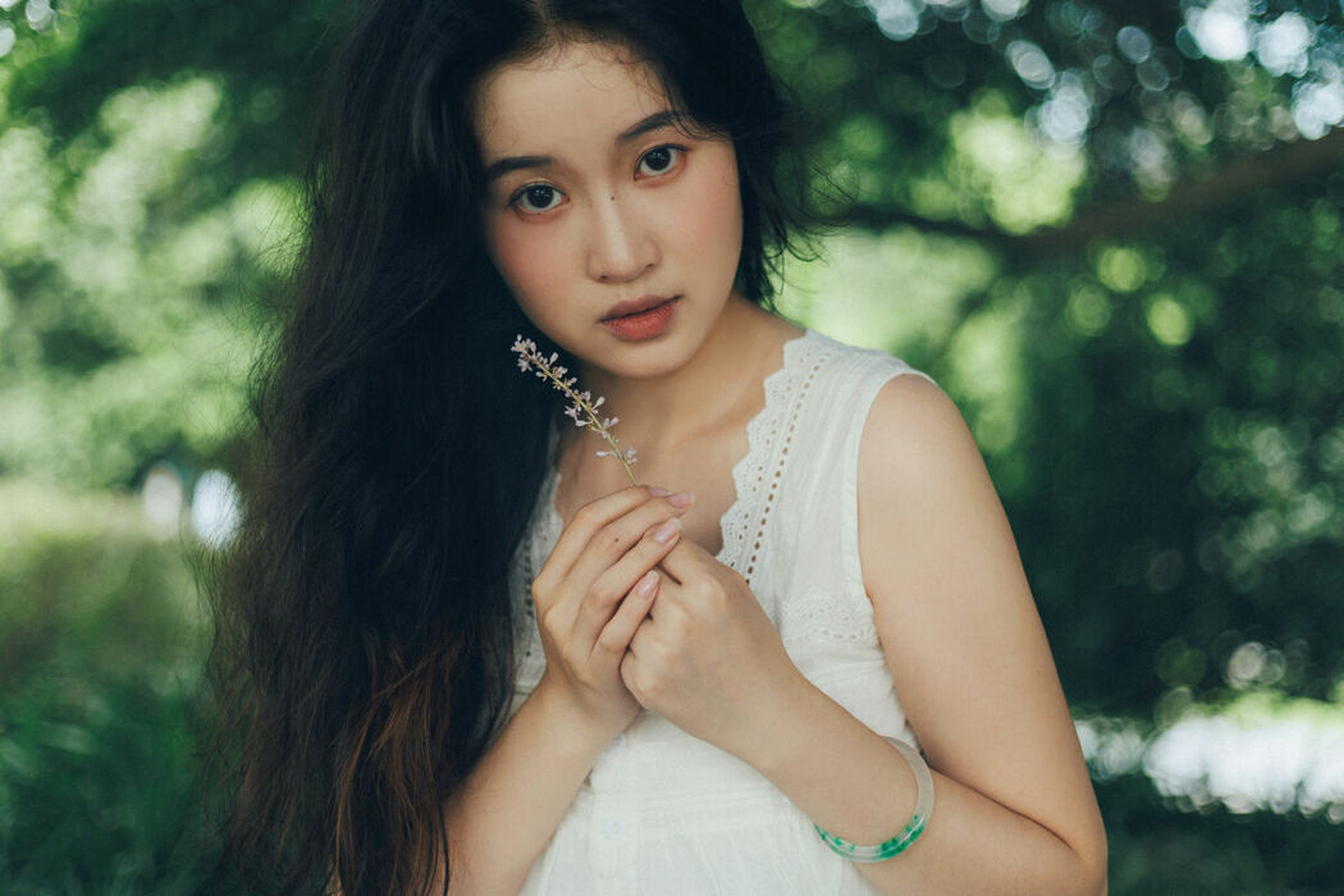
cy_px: 448
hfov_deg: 39.6
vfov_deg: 27.0
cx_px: 672
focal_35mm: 50
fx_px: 1867
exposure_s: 1/200
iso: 320
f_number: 2
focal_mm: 50
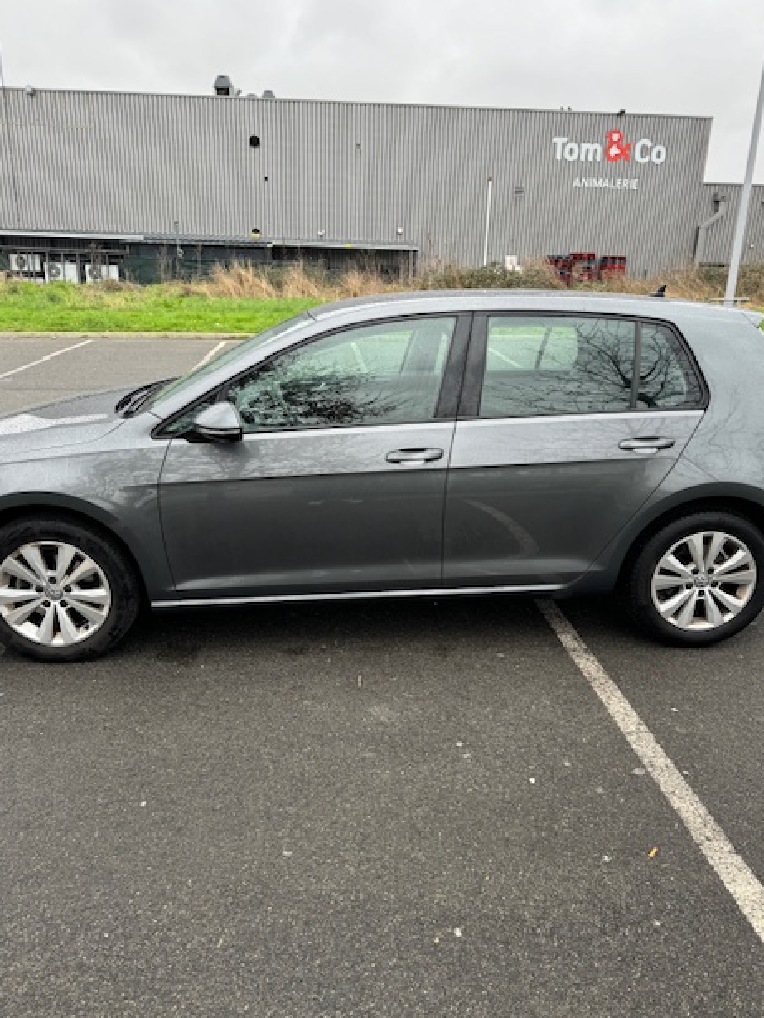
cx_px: 388
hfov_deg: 54.9
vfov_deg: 69.4
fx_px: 735
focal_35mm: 25
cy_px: 516
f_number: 1.78
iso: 64
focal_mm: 6.86
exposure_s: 1/213
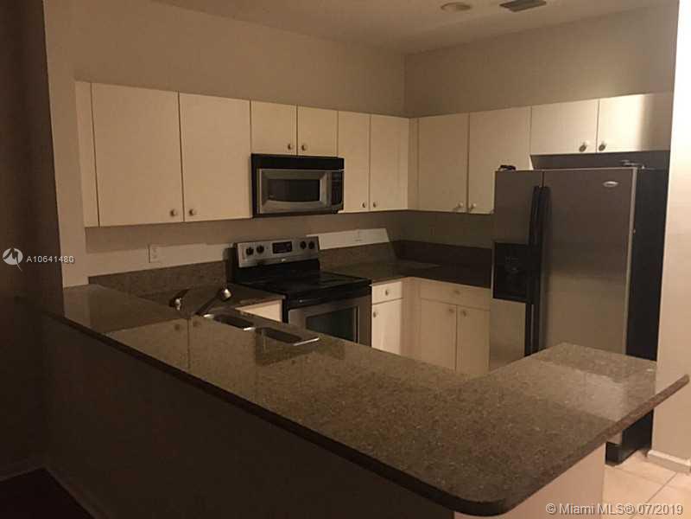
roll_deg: +0.2
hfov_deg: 61.7
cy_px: 260
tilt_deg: -7.0
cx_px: 346
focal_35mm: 29
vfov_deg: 48.2
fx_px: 579
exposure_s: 1/4
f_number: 2.2
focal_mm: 4.15
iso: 160
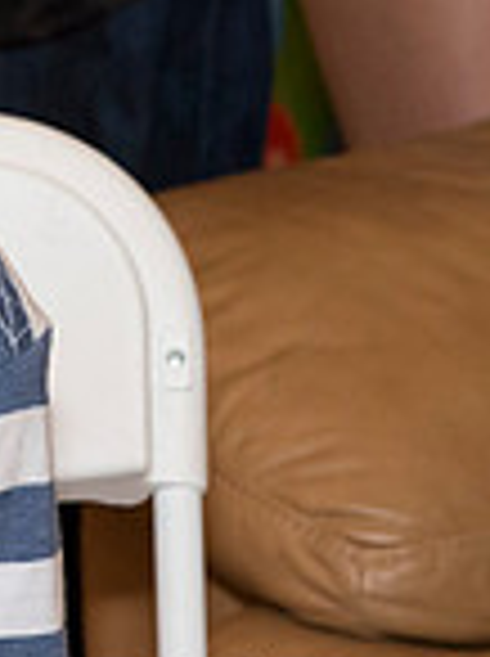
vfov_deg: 7.4
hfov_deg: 5.4
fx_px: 5073
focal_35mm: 268
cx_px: -468
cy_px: -34
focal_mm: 70
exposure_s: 1/160
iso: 4000
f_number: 7.1
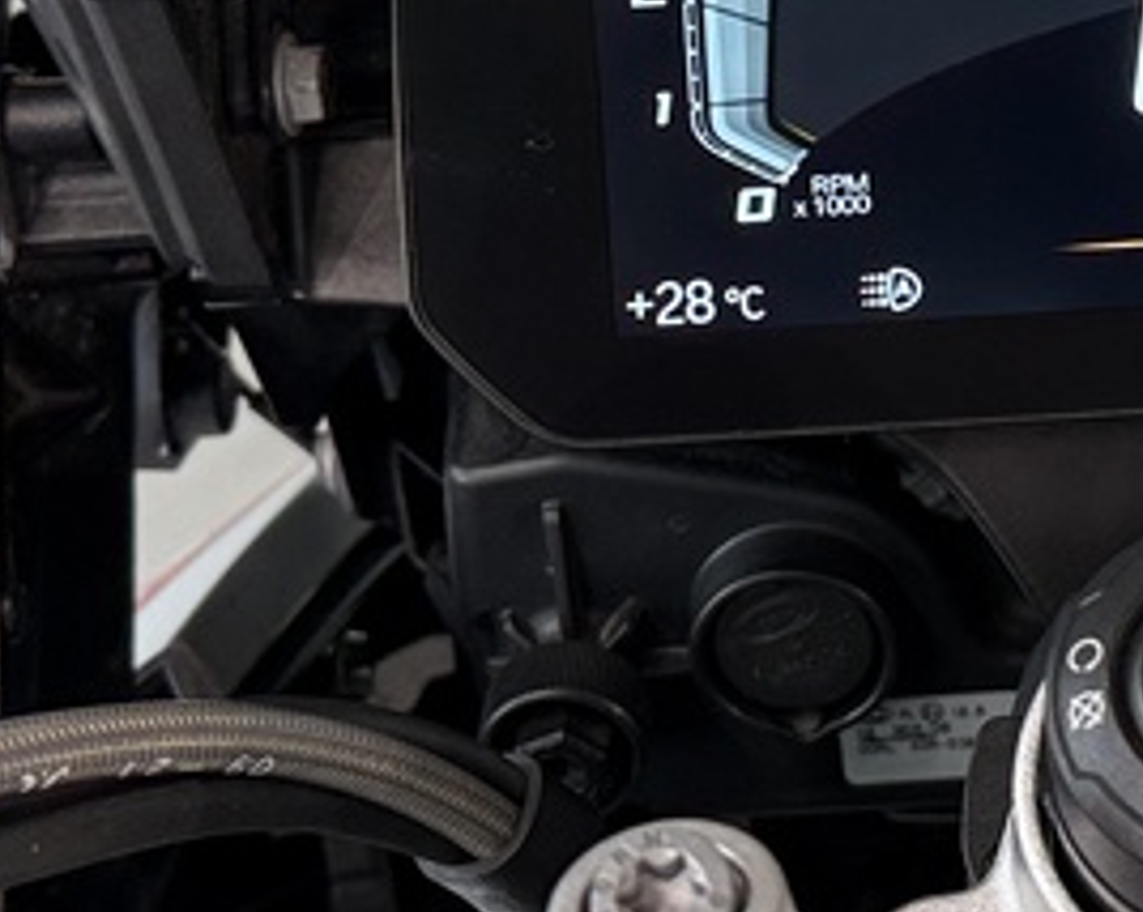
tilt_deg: -29.9
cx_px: 1066
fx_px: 3549
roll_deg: -7.5
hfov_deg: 18.0
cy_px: 145
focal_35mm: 105
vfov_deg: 14.5
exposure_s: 1/50
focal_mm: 6.76
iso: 125
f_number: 1.78
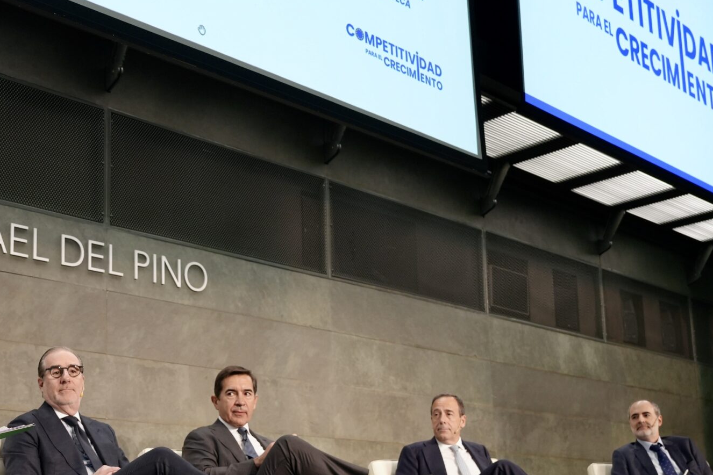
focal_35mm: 56
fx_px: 1109
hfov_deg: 35.4
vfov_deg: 23.8
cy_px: 384
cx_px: 259
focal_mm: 29
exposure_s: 1/160
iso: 800
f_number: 4
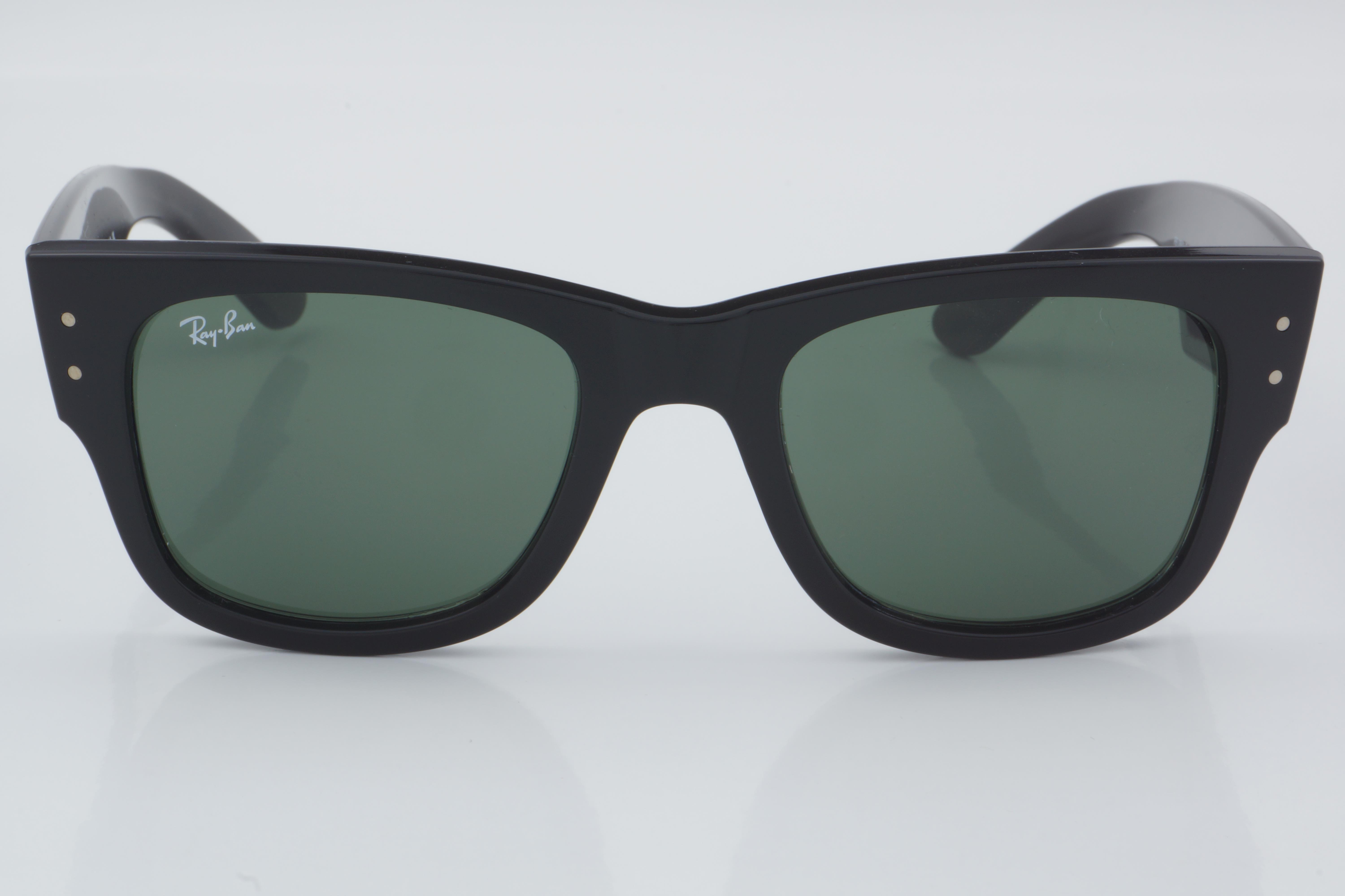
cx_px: 672
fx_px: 3082
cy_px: 448
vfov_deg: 16.6
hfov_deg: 24.6
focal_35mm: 82
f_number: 32
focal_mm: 55
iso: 100
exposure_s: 1/4
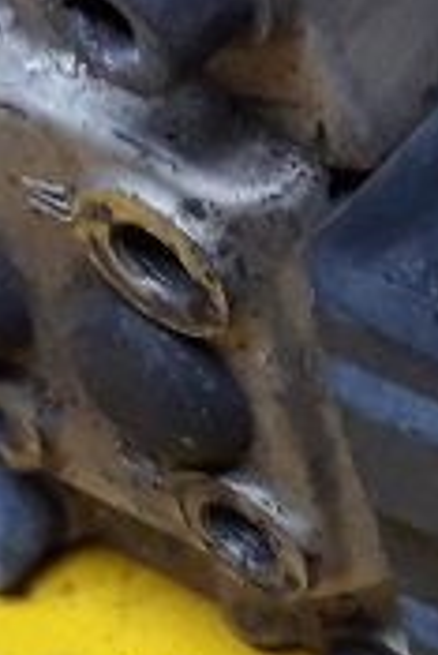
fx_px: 2987
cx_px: 831
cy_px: 168
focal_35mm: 164
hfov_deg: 8.1
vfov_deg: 12.5
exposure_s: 1/33
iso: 200
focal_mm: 3.6
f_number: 1.9
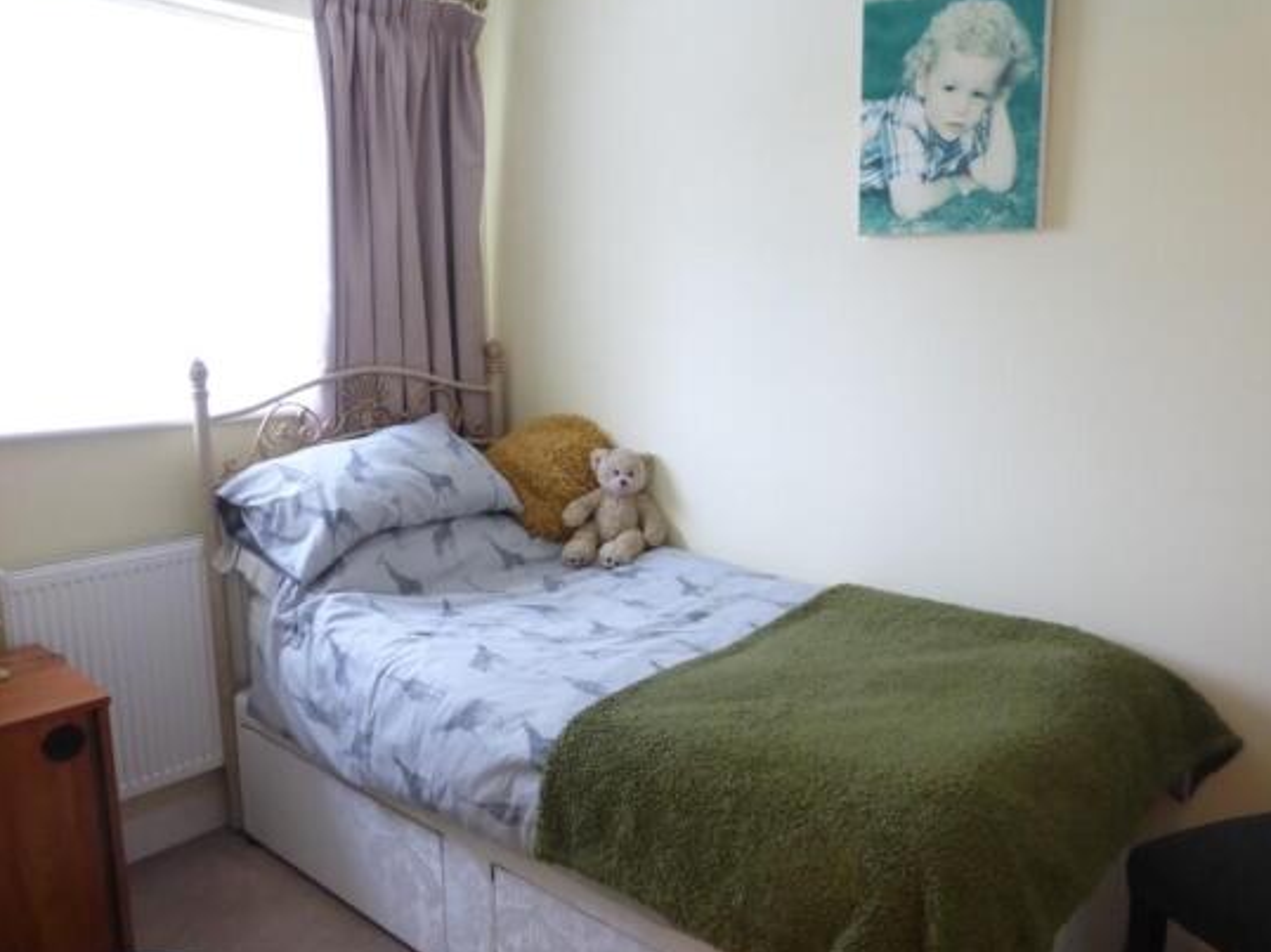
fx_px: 954
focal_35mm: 26
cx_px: 684
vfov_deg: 53.0
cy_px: 457
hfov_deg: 67.2
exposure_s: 1/15
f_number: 3.3
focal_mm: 4.3
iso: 400
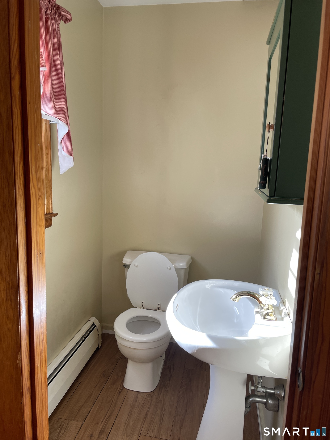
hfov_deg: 53.1
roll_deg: -2.1
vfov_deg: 67.3
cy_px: 220
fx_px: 330
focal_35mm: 26
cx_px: 165
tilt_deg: -9.4
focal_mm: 4.2
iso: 32
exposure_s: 1/127
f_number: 1.6
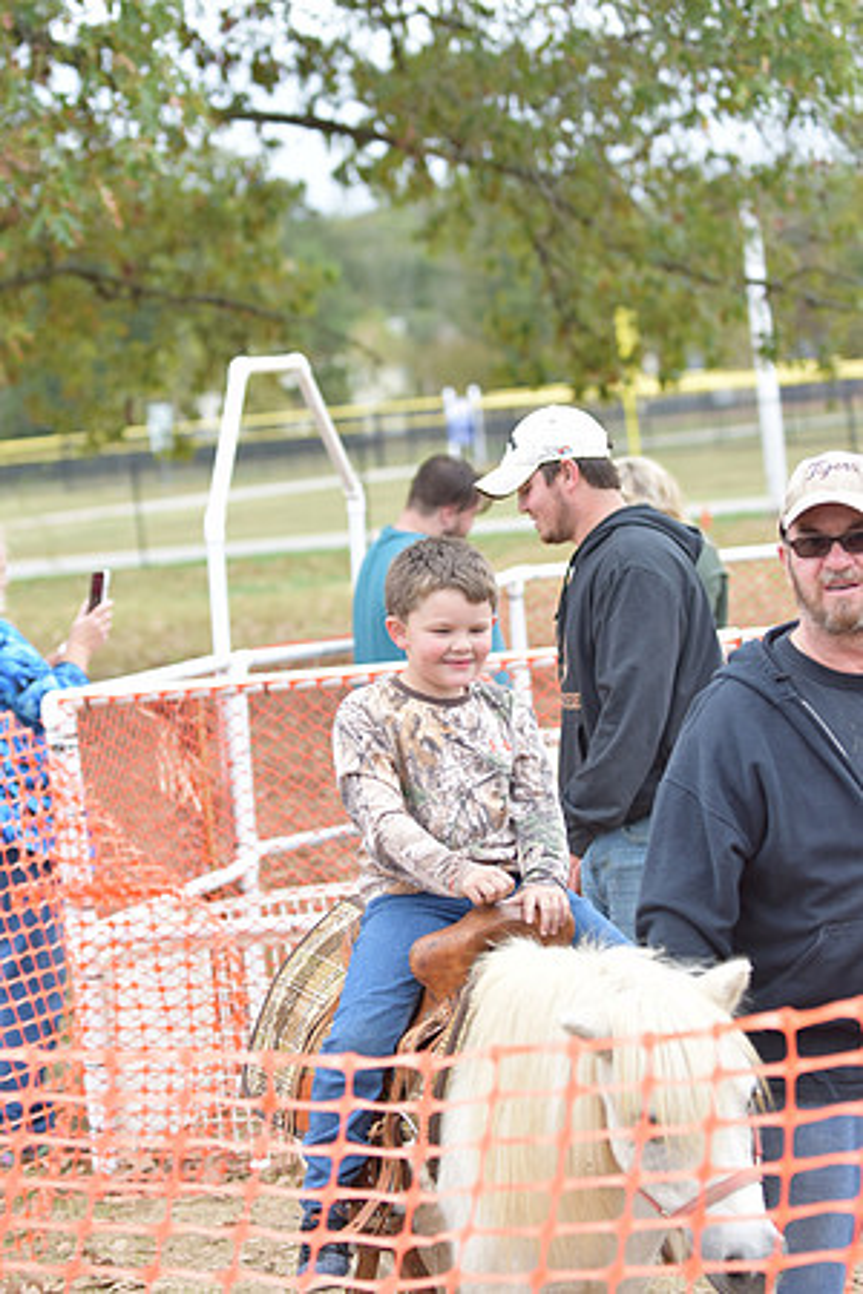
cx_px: 432
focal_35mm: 105
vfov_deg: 19.5
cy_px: 647
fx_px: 3775
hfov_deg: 13.0
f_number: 2.8
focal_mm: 70
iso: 200
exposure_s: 1/640
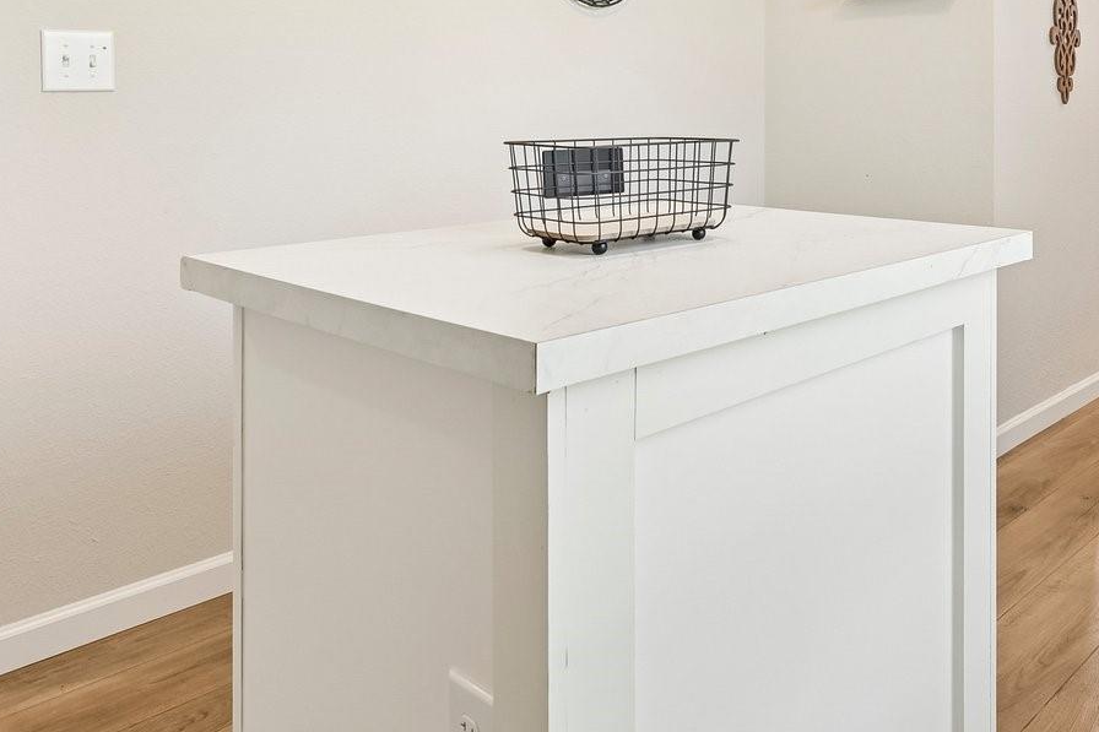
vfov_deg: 39.2
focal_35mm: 32
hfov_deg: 56.9
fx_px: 977
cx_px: 765
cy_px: 127
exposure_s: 1/10
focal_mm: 14
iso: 250
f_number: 9
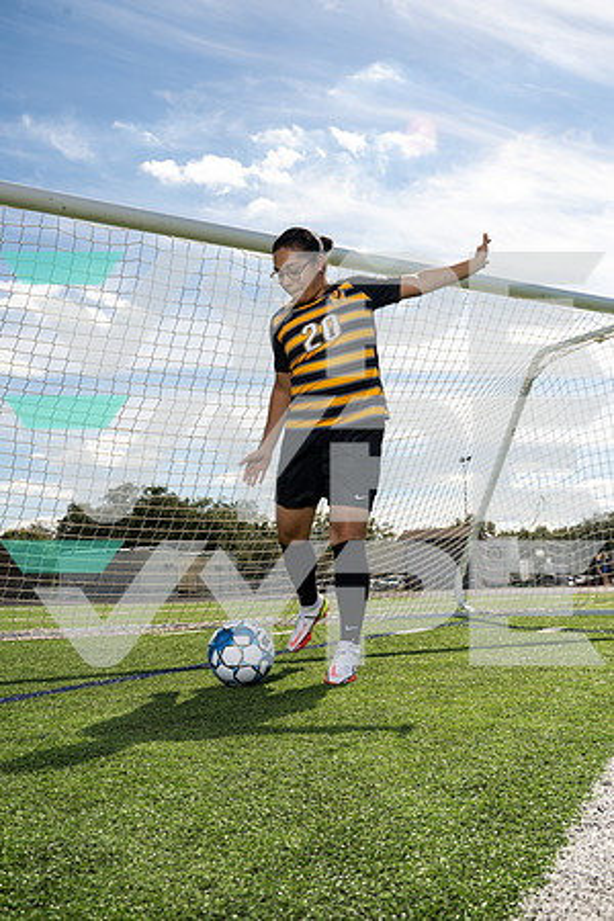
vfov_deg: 51.9
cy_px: 460
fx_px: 947
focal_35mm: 37
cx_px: 307
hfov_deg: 35.9
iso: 100
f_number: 8
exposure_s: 1/250
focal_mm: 37
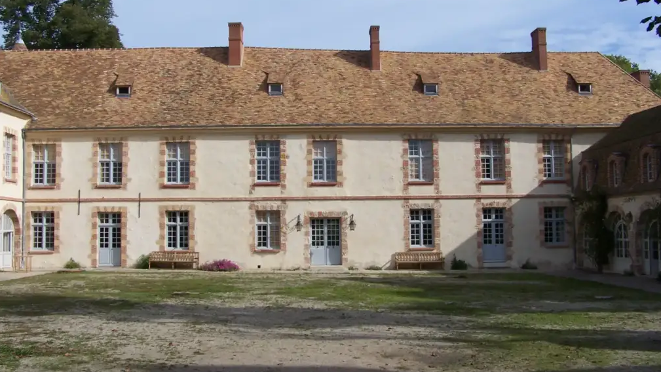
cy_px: 158
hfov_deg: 48.3
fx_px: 736
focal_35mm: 42
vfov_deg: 28.3
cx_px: 332
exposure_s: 1/500
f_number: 5.6
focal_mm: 6.3
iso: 80
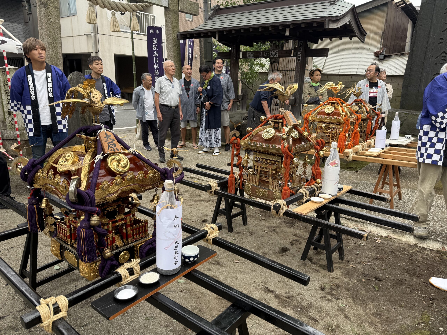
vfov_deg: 56.8
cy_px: 168
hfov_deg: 71.6
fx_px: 310
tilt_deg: -15.6
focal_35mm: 24
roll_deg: -1.8
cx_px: 224
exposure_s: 1/297
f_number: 1.78
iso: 80
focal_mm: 6.76
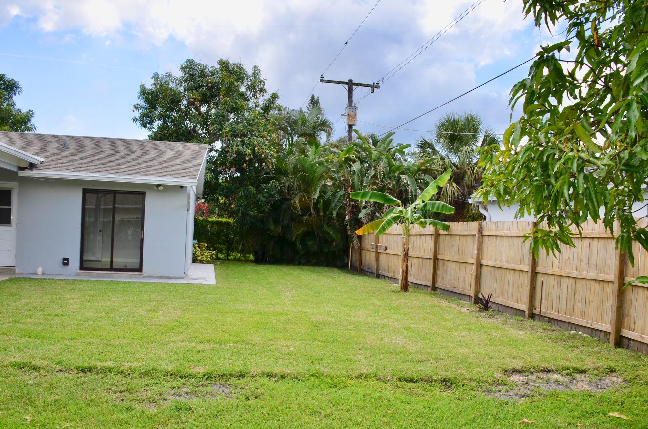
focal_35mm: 32
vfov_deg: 40.9
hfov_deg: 58.8
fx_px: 575
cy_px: 242
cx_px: 328
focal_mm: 18
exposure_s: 1/250
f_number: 6.3
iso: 100
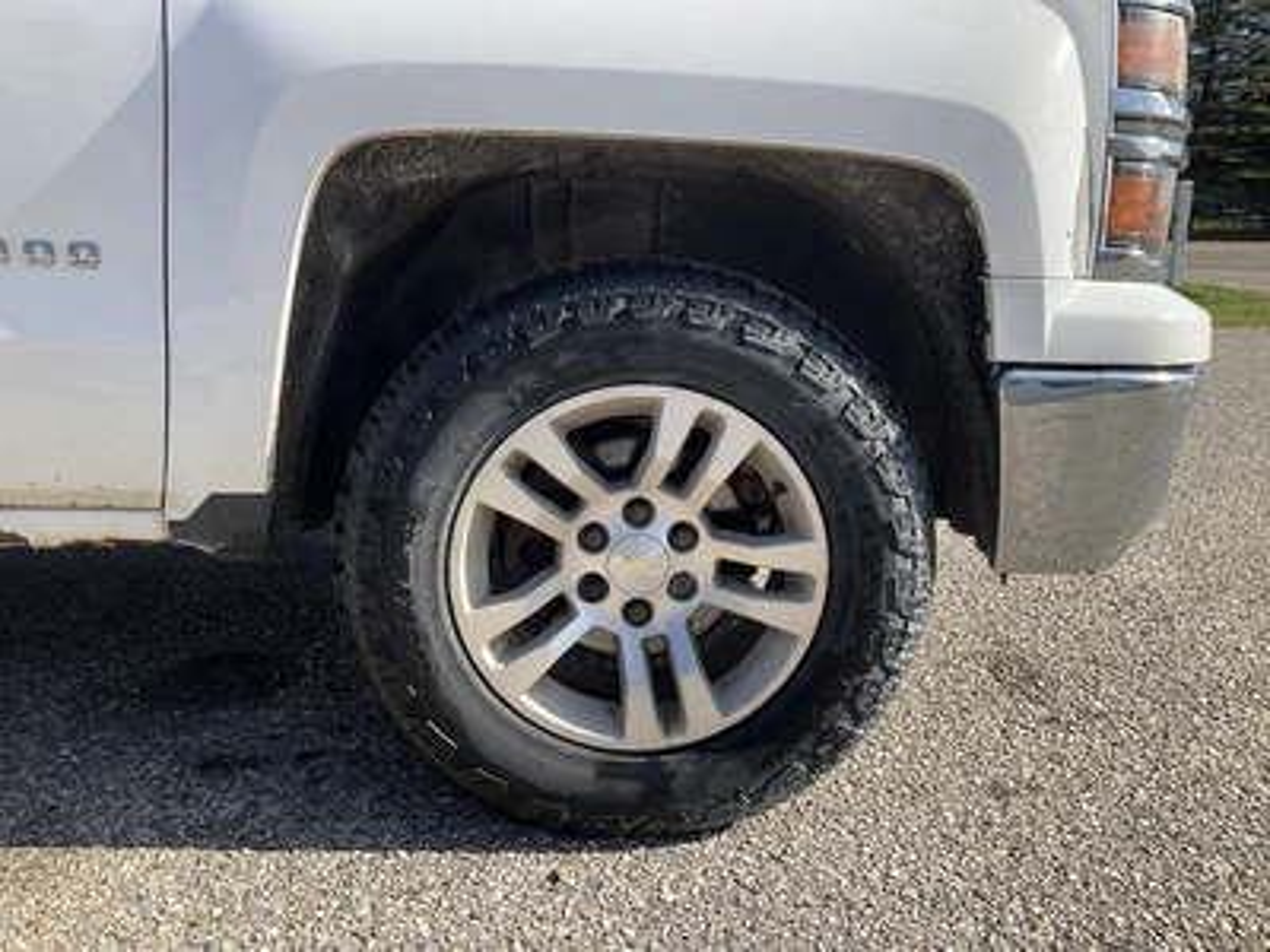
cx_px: 635
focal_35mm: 29
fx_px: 1064
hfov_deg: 61.7
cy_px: 476
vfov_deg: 48.2
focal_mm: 3
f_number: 1.8
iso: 25
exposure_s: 1/898
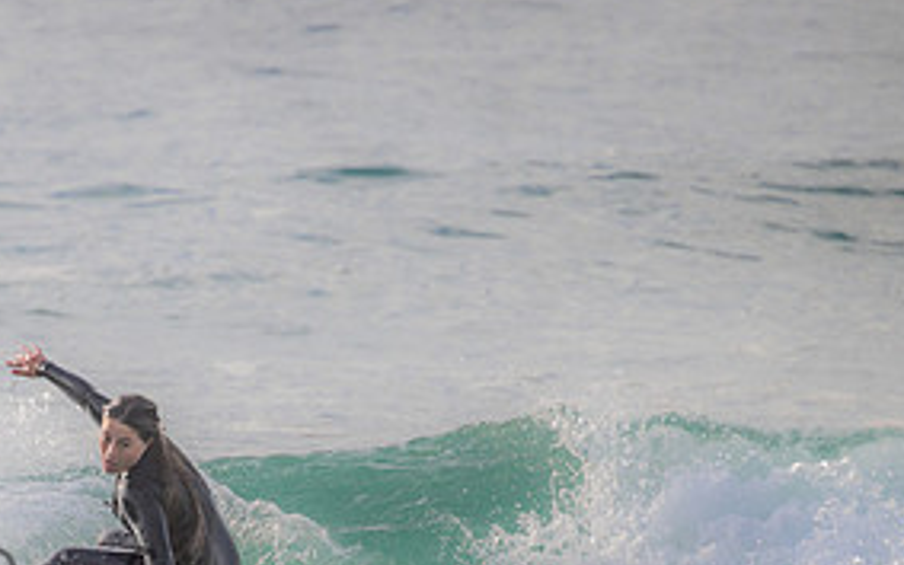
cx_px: 109
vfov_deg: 0.9
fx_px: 37012
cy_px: 570
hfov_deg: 1.4
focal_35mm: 1502
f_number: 11
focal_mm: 720
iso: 320
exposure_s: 1/400
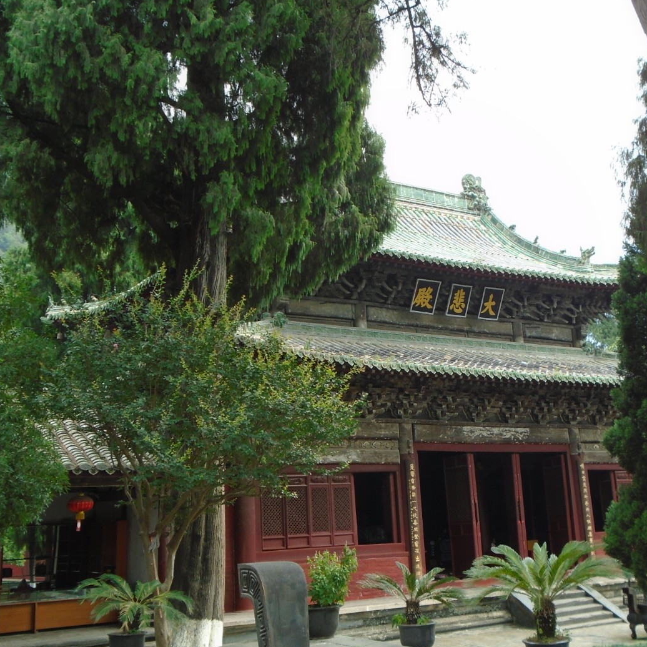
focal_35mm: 43
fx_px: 909
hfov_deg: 38.9
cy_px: 324
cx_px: 403
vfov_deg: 39.2
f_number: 3.8
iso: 100
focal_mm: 6.4
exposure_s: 1/125
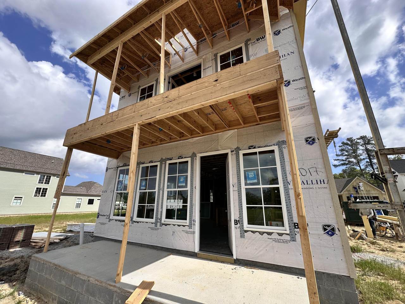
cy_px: 152
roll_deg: -0.8
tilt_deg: +17.8
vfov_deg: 85.7
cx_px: 202
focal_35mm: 14
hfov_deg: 102.1
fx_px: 164
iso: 40
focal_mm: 2.22
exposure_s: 1/1208
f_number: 2.2
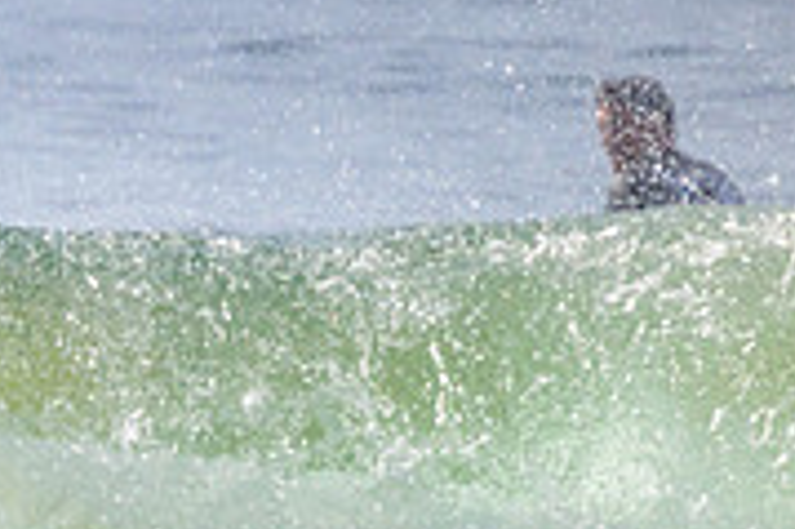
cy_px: 638
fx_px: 57208
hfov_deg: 0.8
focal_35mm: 2593
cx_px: -311
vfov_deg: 0.5
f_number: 11
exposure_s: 1/2000
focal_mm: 800
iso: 640
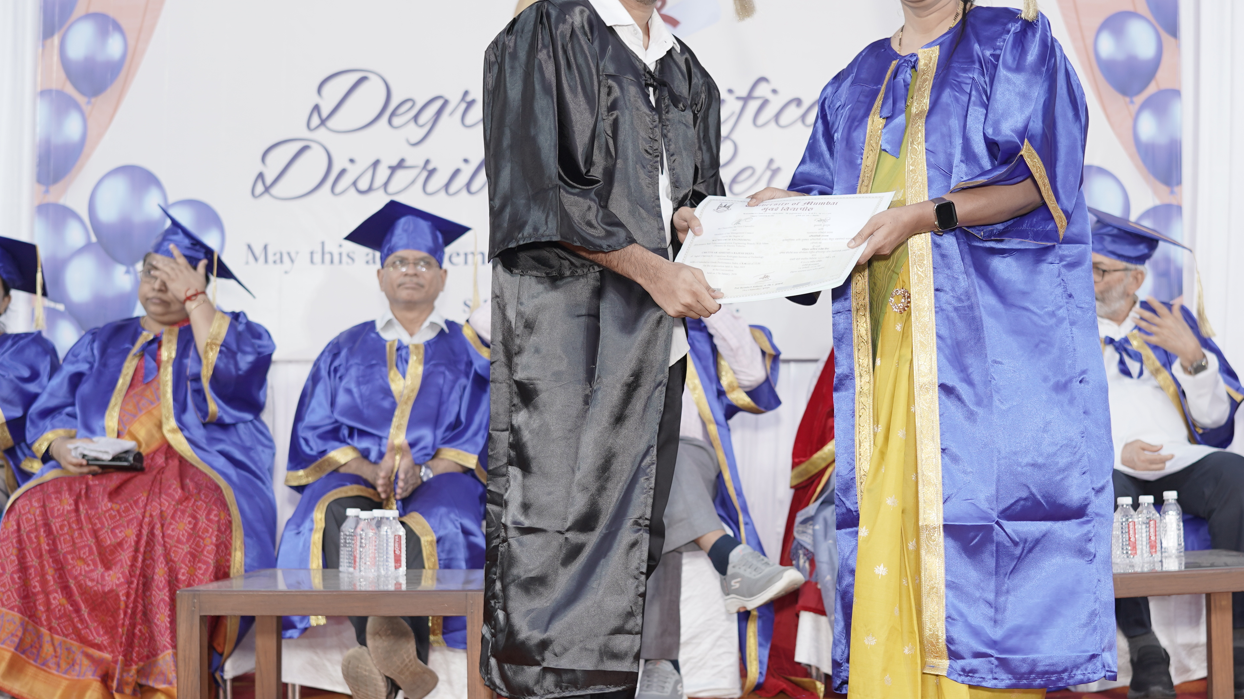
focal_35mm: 58
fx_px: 1913
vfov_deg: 20.7
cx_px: 794
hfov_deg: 35.8
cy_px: 406
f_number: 2.2
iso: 125
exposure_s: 1/50
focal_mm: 35
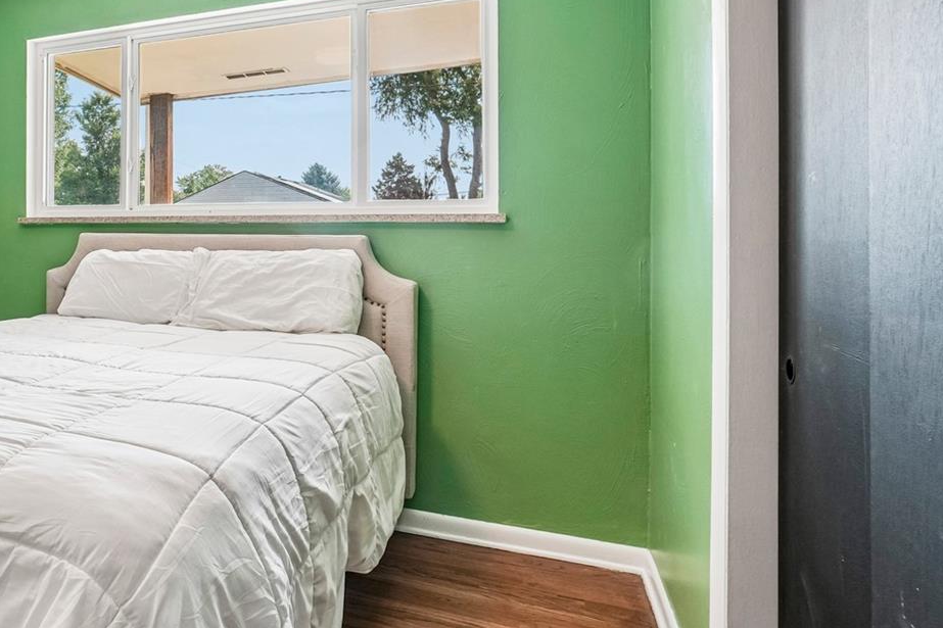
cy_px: 242
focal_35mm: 26
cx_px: 129
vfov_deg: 49.1
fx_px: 681
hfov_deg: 60.8
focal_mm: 10
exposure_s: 1/40
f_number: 8
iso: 400
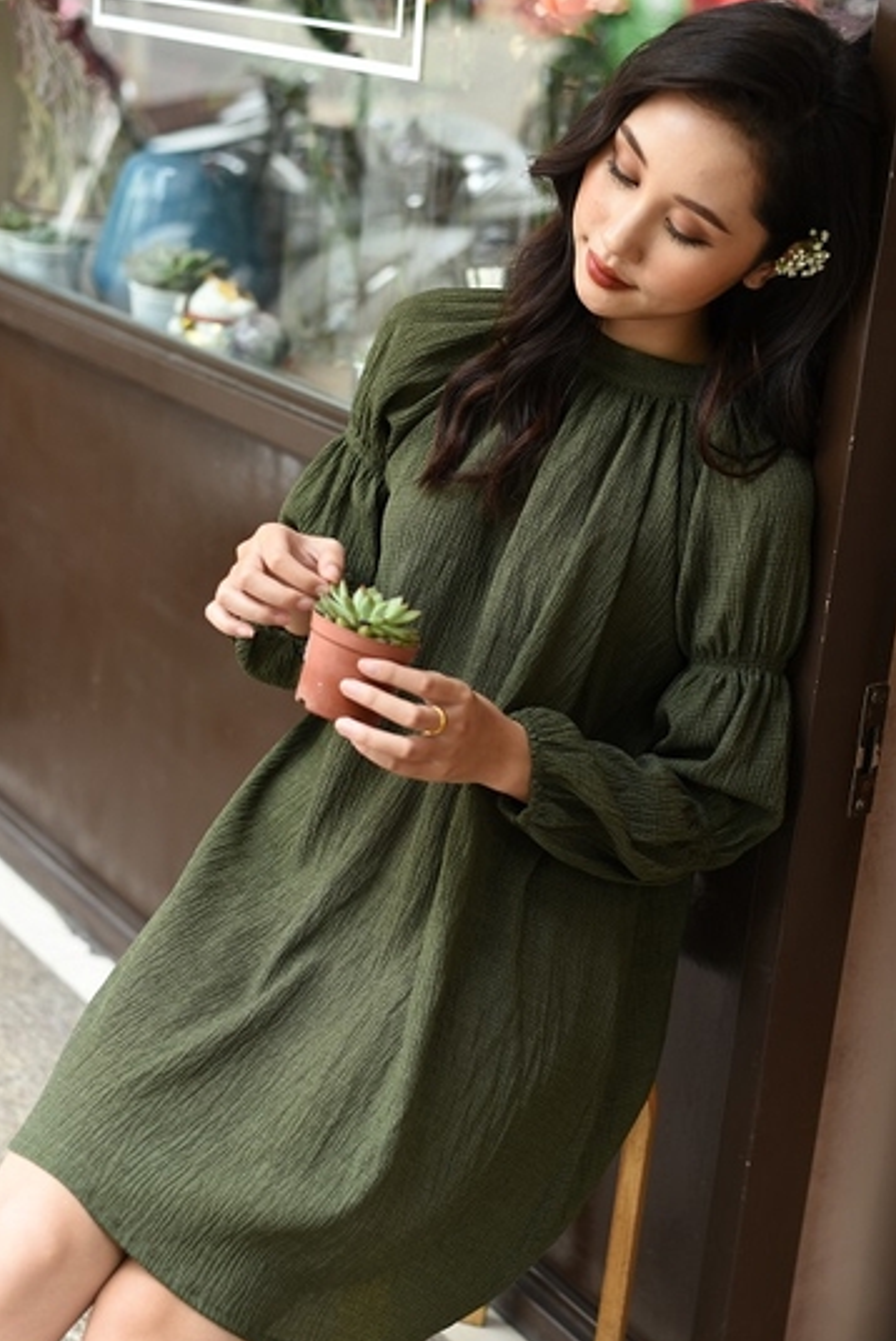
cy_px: 708
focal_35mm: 56
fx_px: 2088
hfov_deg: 24.2
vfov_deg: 35.6
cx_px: 497
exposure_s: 1/400
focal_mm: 50
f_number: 3.2
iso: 400
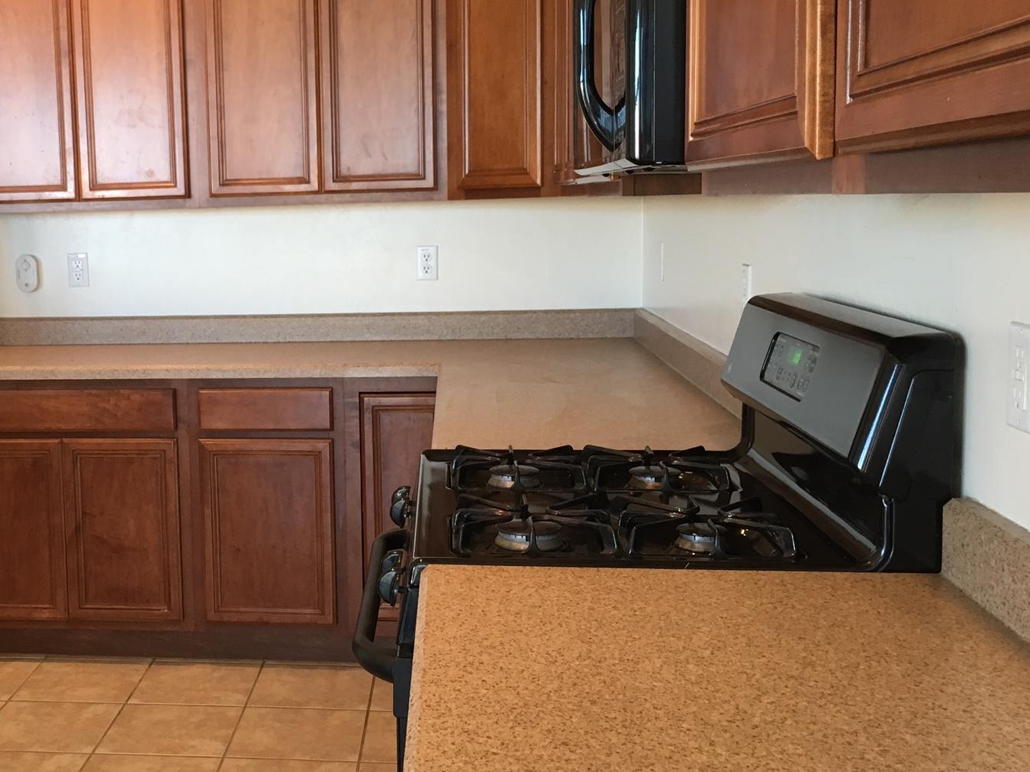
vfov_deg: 32.8
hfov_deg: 41.8
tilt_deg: -5.5
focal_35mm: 44
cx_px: 269
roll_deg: +2.2
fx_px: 1309
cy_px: 354
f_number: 2.2
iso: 80
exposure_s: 1/30
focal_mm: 4.15
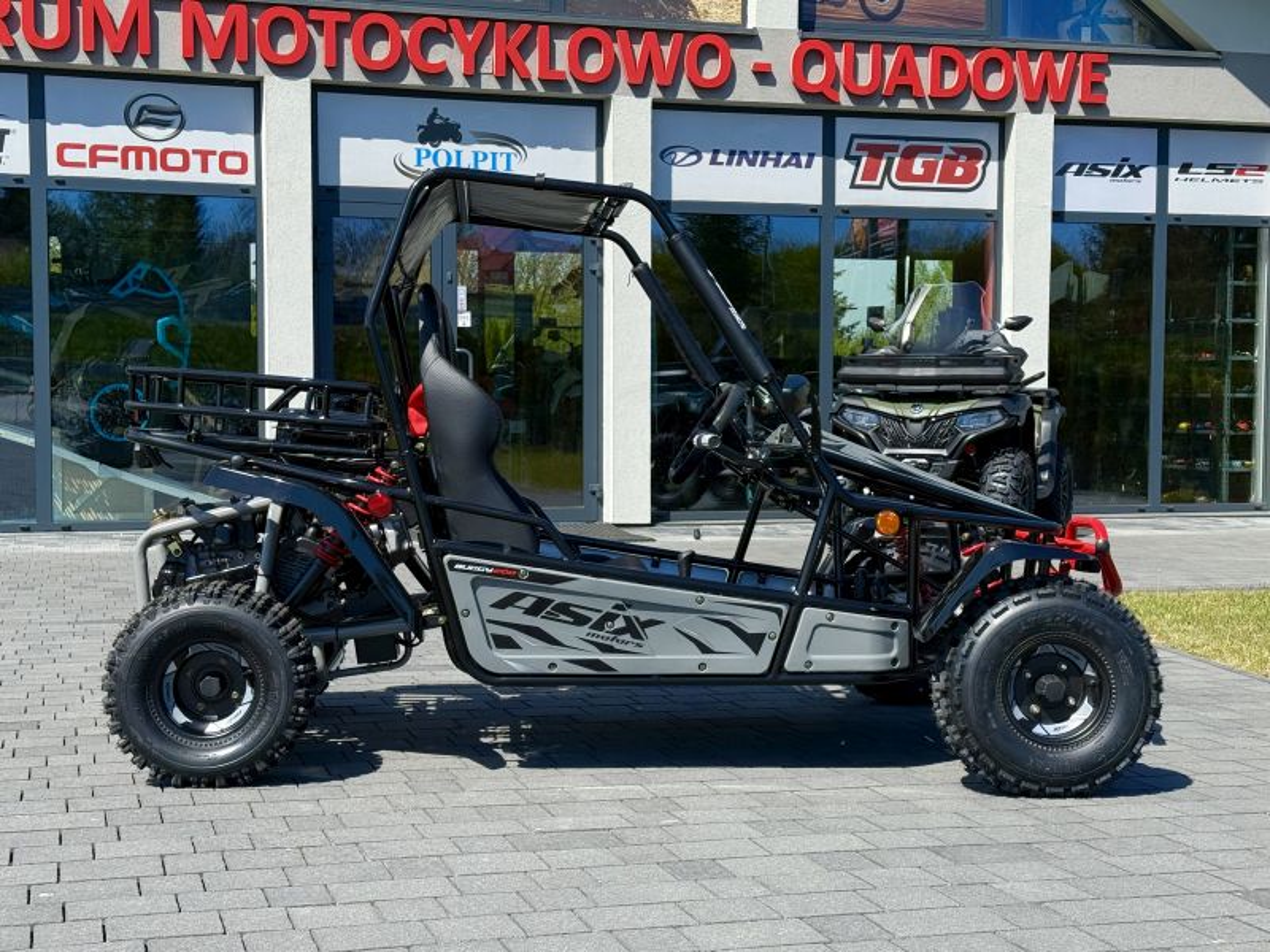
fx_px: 1761
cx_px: 635
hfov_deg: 39.7
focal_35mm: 48
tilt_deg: -2.6
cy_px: 476
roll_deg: -0.5
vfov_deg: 30.3
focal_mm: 6.76
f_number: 1.78
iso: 80
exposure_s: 1/3226
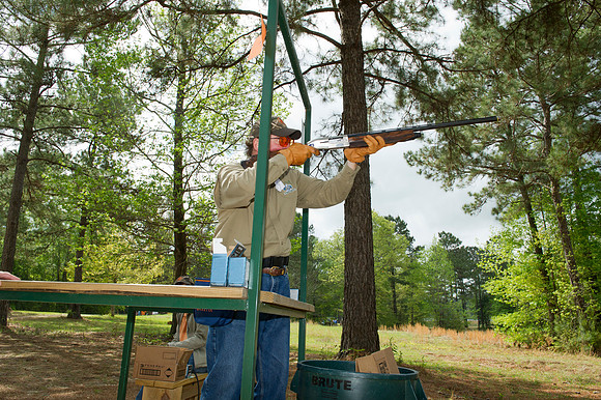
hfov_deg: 65.5
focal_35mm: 28
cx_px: 300
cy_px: 200
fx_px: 467
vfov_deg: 46.4
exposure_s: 1/320
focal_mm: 28
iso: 400
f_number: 10
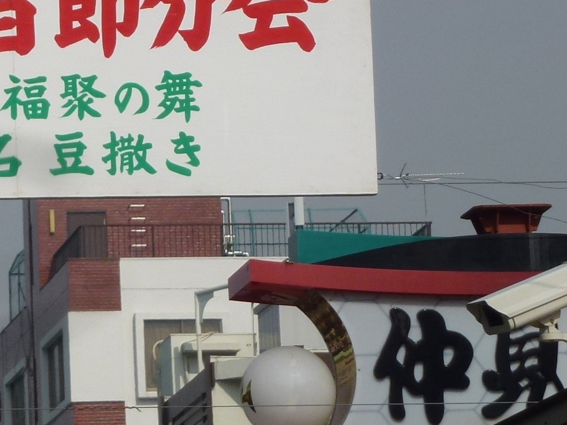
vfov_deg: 5.5
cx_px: -53
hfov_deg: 7.3
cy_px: 170
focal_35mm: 271
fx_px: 4438
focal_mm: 17.3
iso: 100
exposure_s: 1/1600
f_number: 5
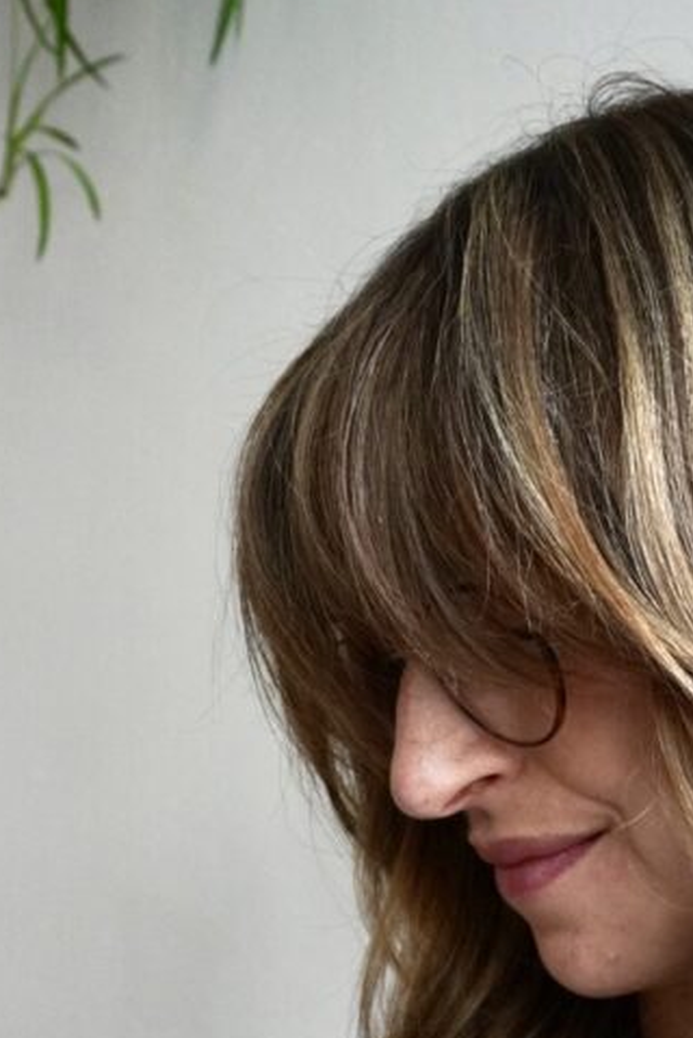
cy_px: 1018
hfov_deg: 17.4
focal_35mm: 77
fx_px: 2220
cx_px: 676
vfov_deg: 25.1
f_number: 5.6
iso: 1000
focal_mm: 24
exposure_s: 1/80
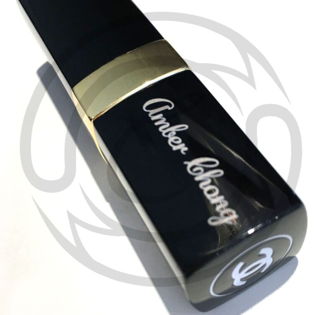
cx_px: 160
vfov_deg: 47.2
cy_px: 149
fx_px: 360
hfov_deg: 47.2
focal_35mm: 35
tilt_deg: -59.6
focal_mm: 4.15
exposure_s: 1/33
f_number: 2.2
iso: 40
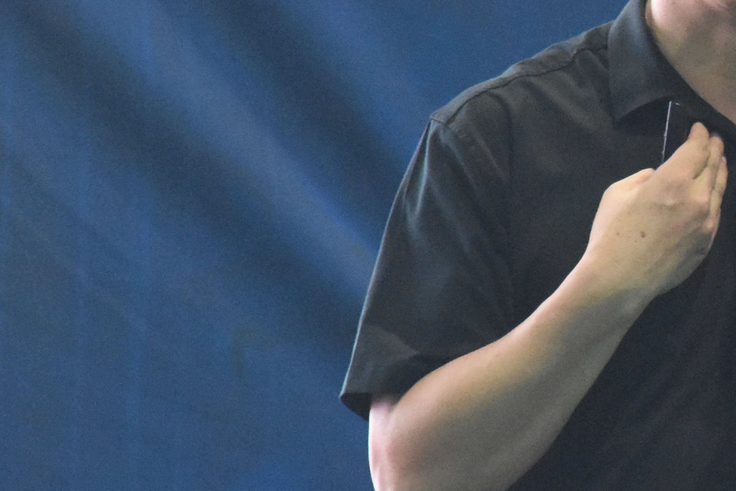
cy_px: 76
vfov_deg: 2.1
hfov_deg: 3.1
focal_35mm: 661
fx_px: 13514
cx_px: 970
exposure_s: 1/60
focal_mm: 140
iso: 5000
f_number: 5.6
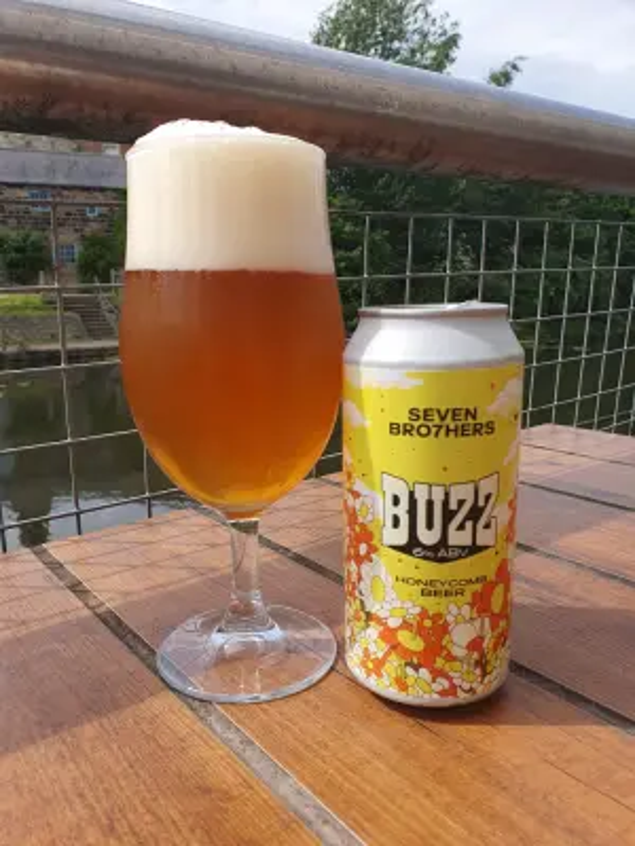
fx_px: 636
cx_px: 318
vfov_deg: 67.3
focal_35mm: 26
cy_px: 423
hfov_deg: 53.1
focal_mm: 4.32
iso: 50
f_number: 2.4
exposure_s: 1/1420
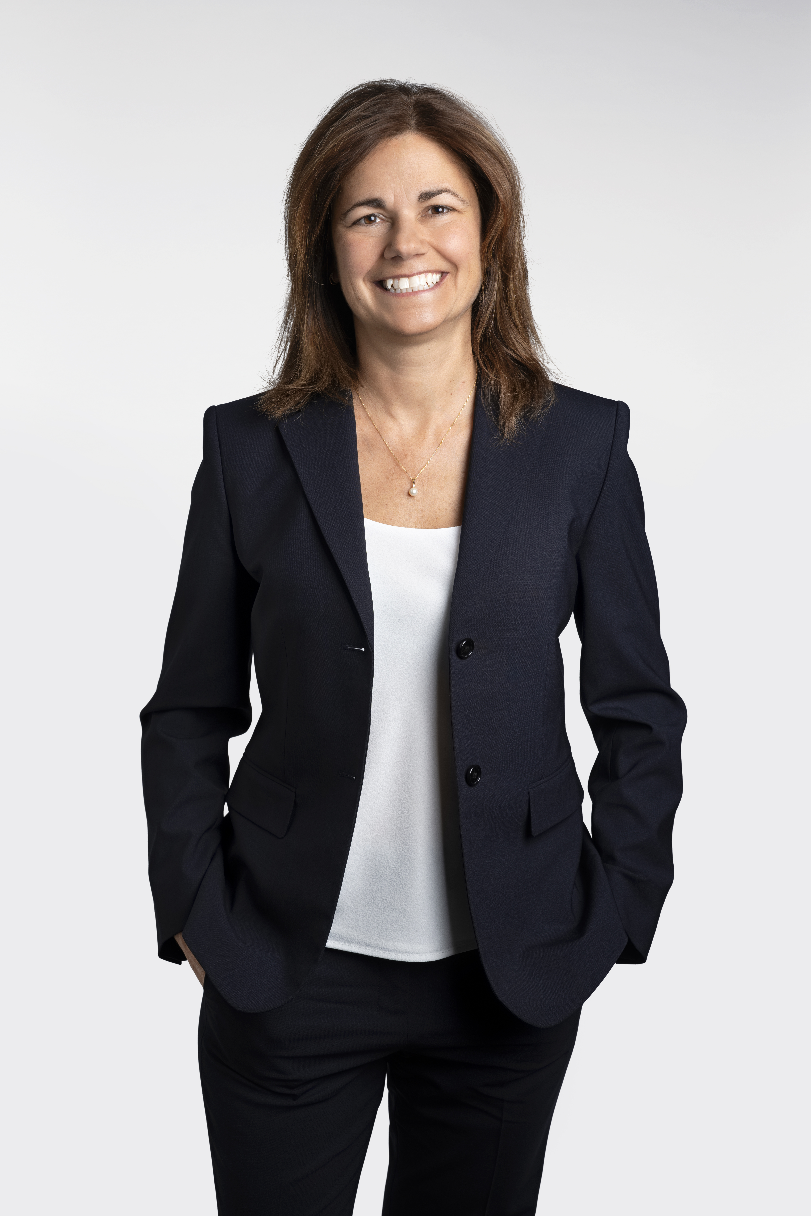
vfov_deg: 28.8
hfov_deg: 19.5
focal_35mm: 70
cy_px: 608
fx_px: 2365
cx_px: 406
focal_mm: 70
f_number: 8
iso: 100
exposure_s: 1/160
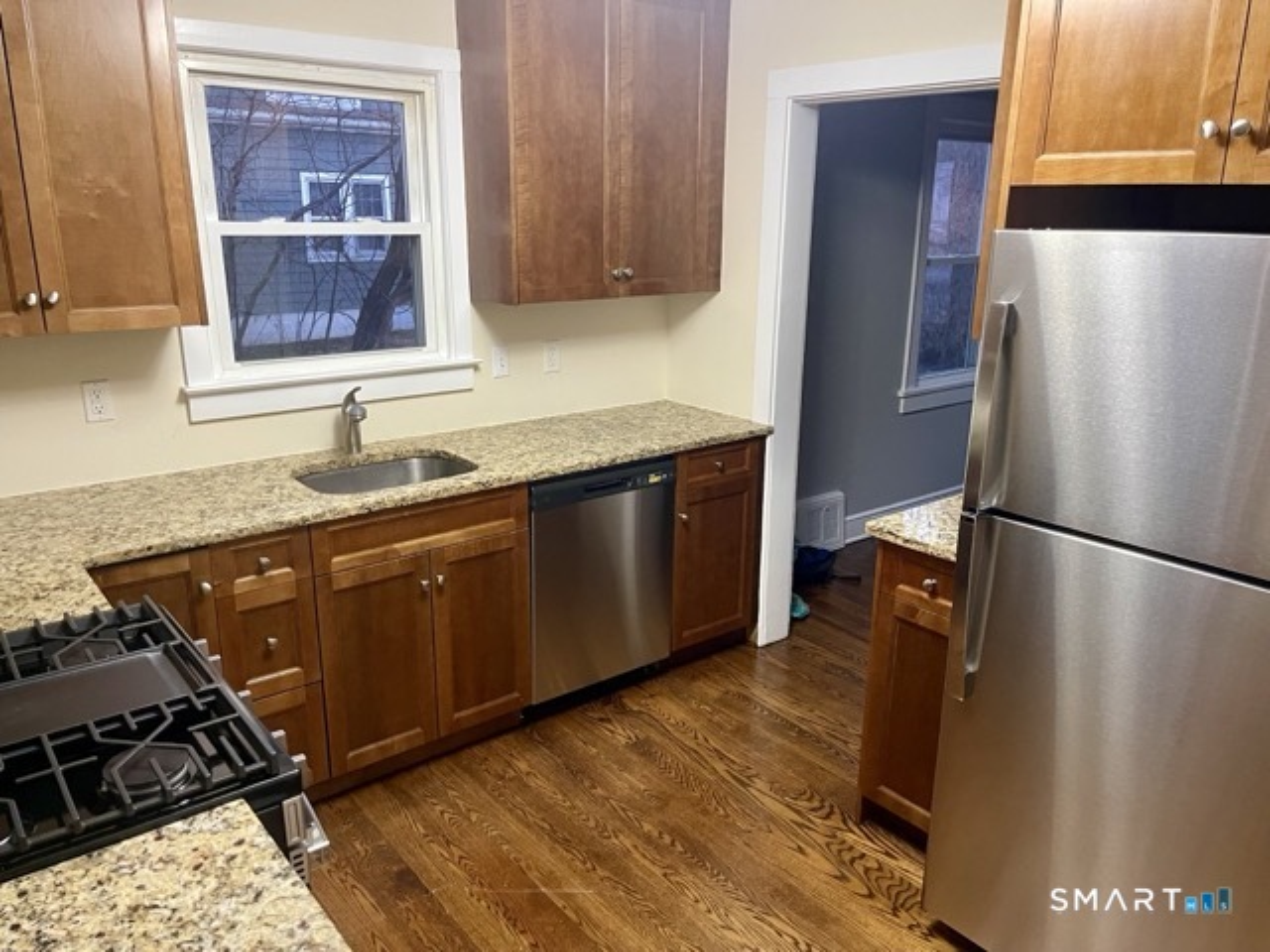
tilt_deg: -16.6
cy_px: 476
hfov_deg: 69.4
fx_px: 917
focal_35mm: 25
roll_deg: -0.6
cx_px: 635
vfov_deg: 54.9
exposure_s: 1/60
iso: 400
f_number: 1.6
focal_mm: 5.1
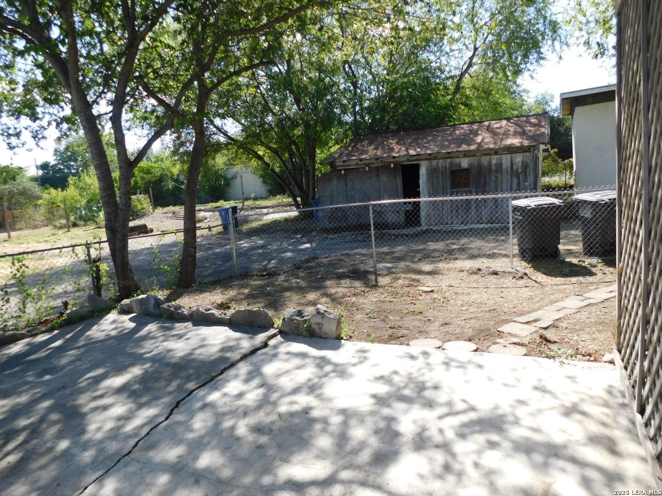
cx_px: 331
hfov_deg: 73.9
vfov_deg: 58.9
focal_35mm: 23
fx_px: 440
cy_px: 248
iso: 125
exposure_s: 1/640
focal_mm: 4
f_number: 3
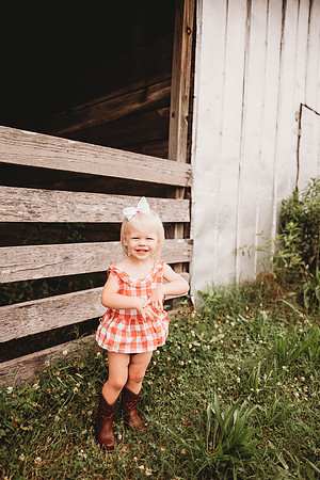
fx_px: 320
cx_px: 160
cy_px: 240
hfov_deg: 53.1
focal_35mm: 24
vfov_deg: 73.7
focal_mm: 24
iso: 100
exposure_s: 1/1000
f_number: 2.2
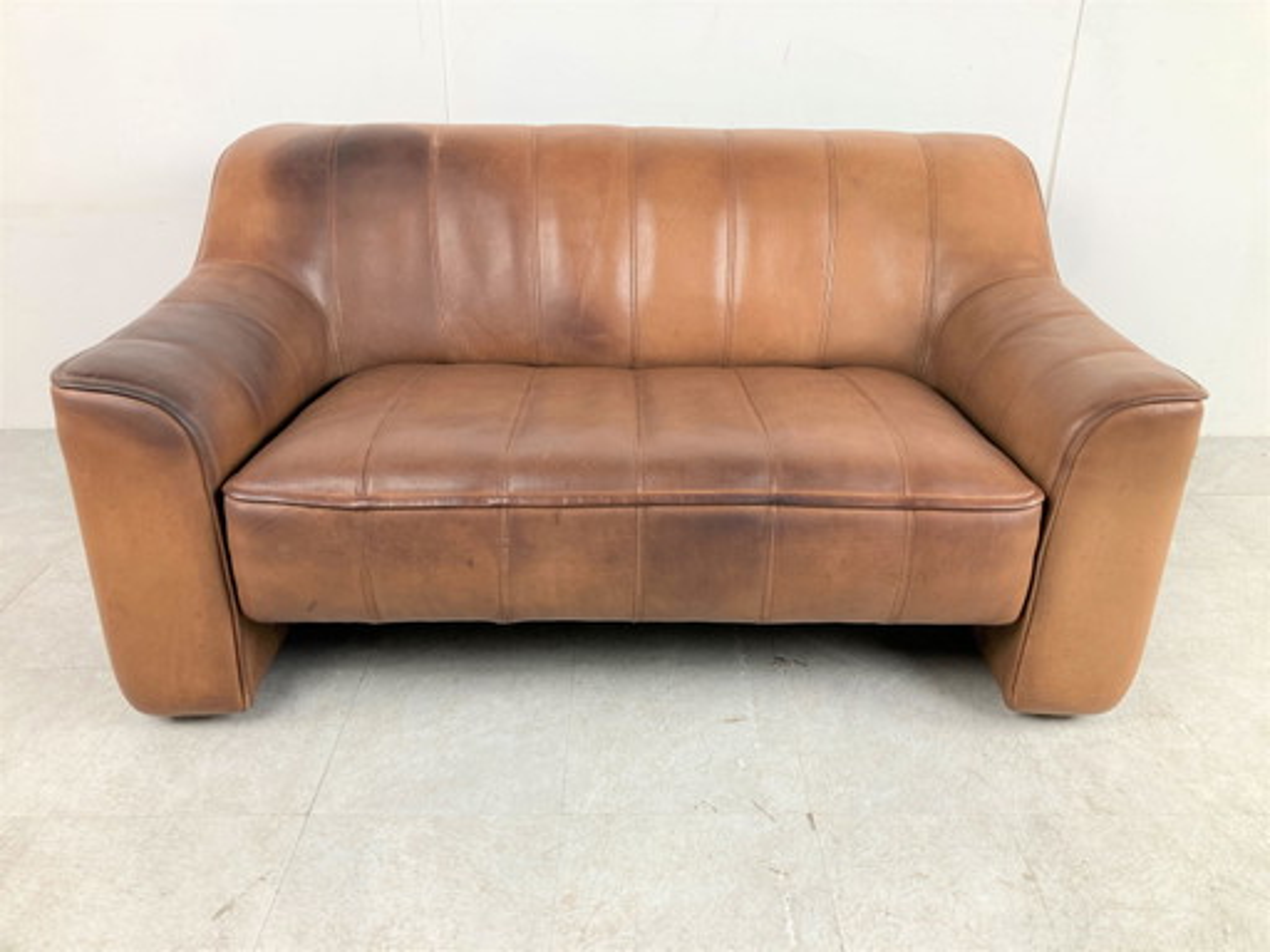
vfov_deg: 49.7
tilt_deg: -24.0
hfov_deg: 63.4
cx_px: 635
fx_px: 1027
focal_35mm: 28
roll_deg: -0.8
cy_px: 476
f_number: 1.8
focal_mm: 3.99
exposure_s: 1/50
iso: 50
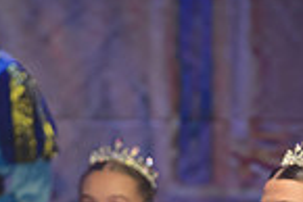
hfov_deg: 2.6
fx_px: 6757
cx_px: 146
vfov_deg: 1.7
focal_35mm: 802
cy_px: 378
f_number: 2.8
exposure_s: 1/320
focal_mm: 200
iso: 1250
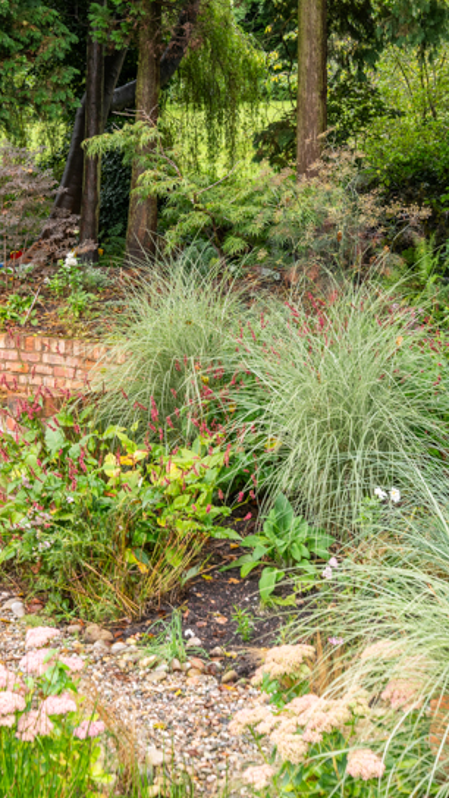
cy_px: 229
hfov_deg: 16.1
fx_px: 1566
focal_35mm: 74
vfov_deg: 28.3
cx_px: 30
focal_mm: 30
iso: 200
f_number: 8
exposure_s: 1/25
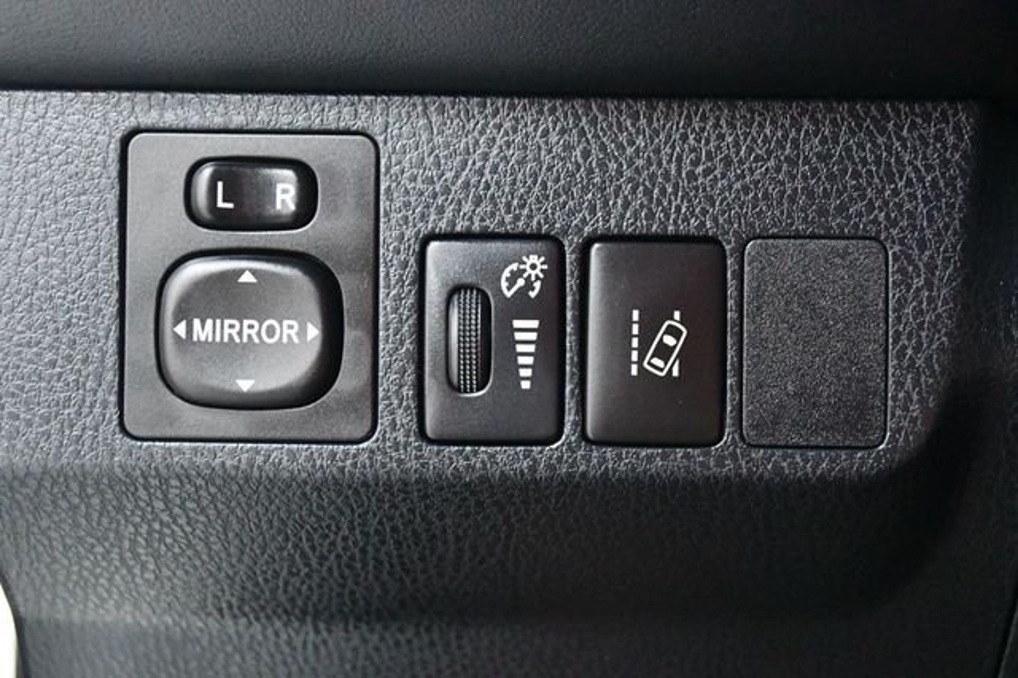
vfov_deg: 23.8
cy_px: 339
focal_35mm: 57
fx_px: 1611
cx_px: 509
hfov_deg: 35.1
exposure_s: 1/30
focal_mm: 38
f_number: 5
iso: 12800
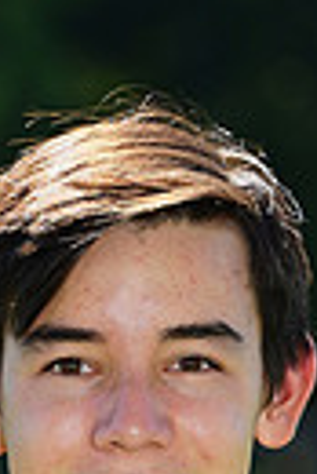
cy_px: 817
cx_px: 26
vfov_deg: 1.4
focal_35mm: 1445
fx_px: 19034
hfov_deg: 1.0
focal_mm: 324
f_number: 11
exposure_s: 1/200
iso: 200
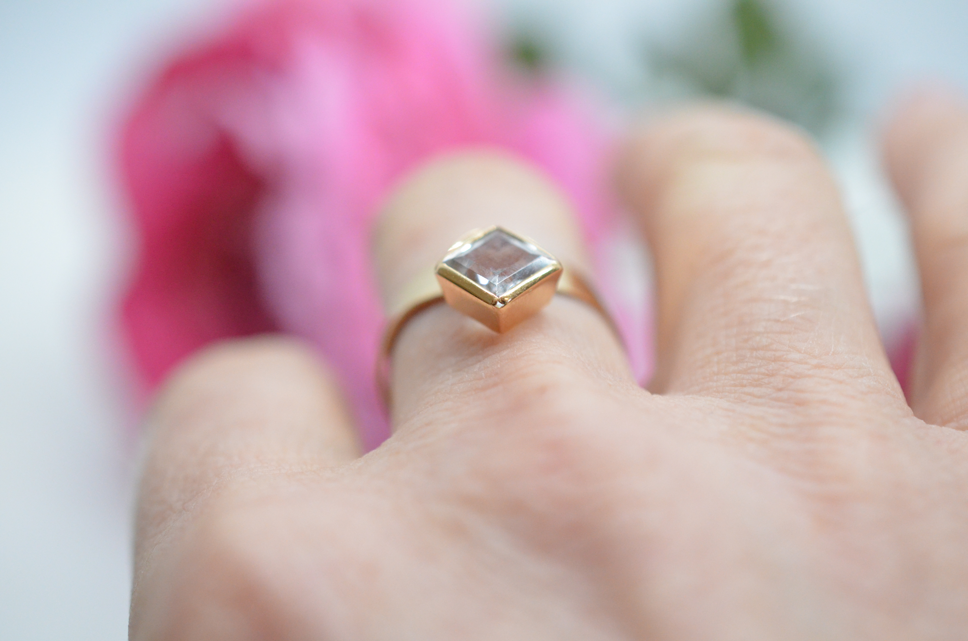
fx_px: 1610
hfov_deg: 33.5
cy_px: 320
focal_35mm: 60
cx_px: 484
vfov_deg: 22.5
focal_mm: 40
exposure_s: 1/1600
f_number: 4
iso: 3200
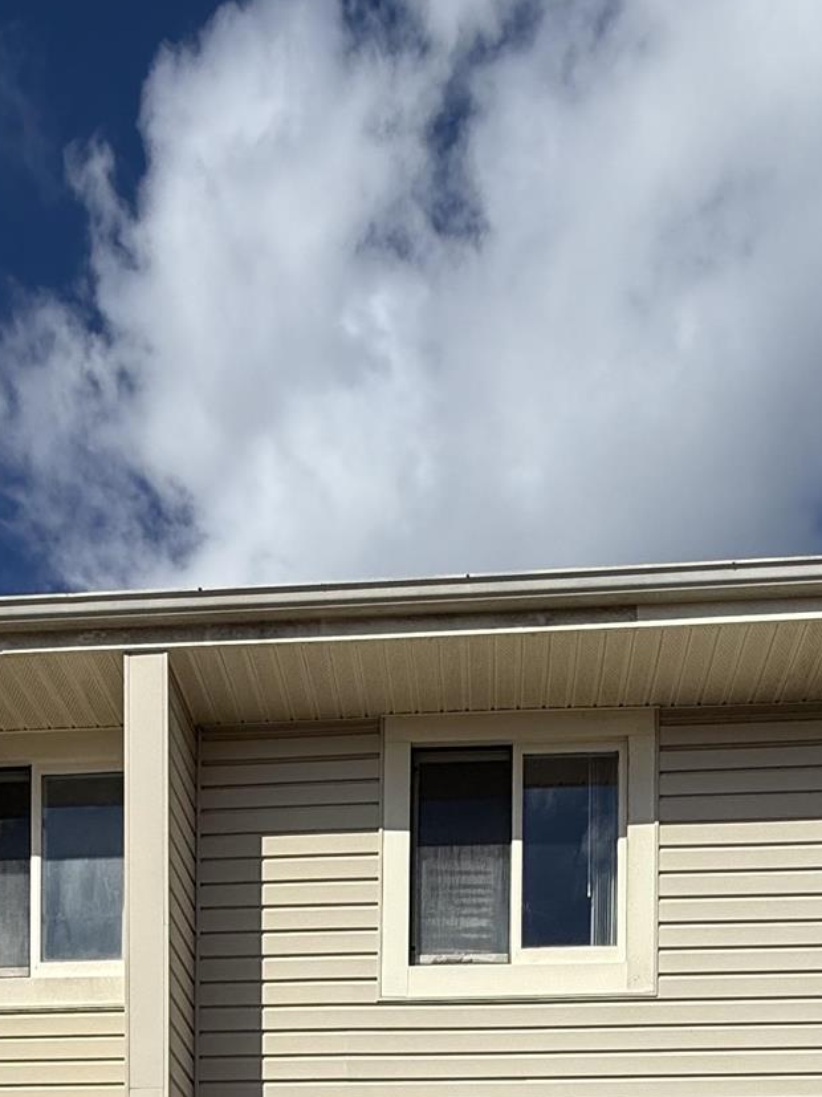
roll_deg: -1.0
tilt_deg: +1.4
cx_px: 406
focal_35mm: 39
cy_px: 1474
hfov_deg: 36.8
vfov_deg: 33.1
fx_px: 1235
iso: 50
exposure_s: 1/6173
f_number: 2.2
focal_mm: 2.22
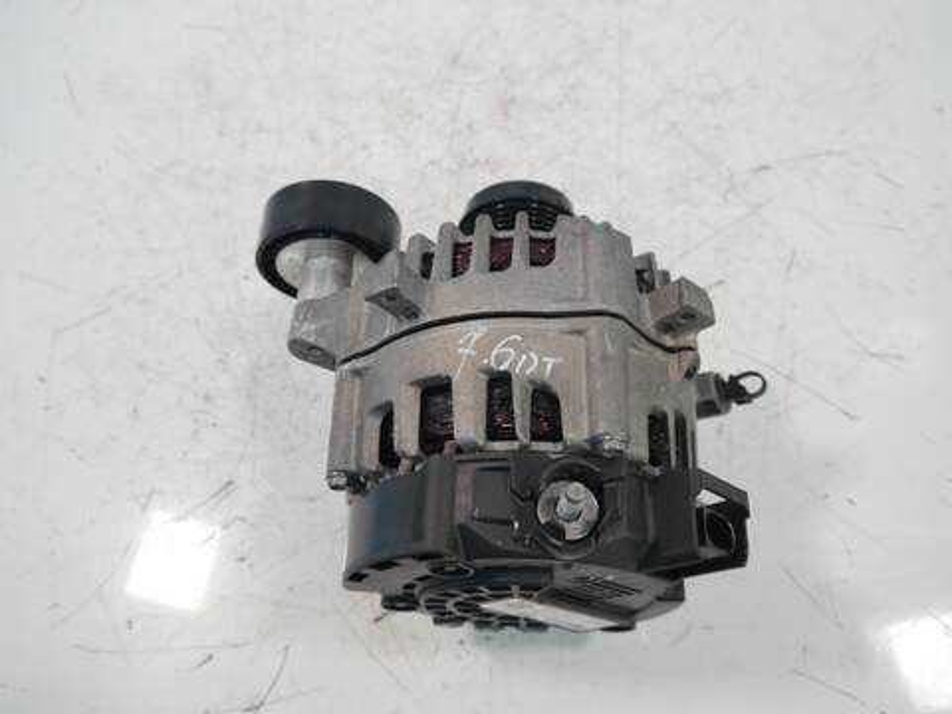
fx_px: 825
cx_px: 476
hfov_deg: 60.0
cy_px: 357
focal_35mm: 30
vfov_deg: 46.8
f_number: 3.5
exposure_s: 1/60
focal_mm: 15
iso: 400
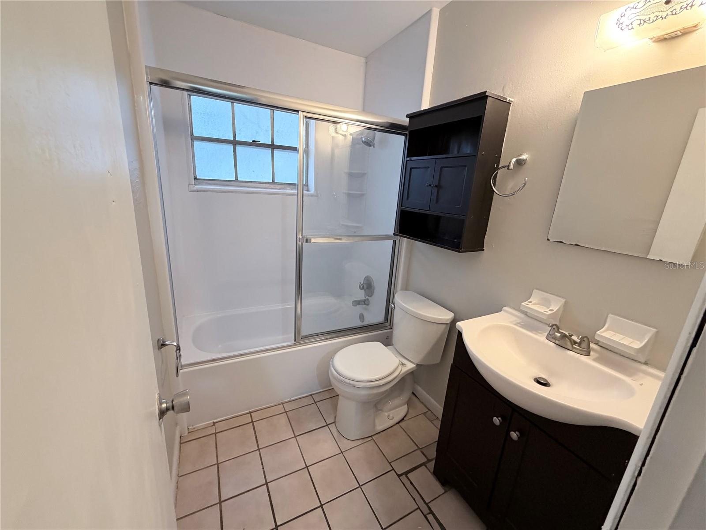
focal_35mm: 14
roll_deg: -2.9
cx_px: 353
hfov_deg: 102.1
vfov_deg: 85.7
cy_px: 265
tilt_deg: -15.5
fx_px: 286
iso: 320
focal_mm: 2.22
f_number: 2.2
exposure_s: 1/60
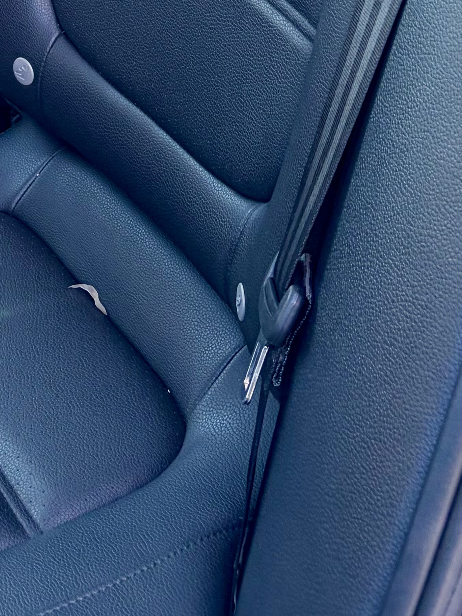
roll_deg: +6.6
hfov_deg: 17.7
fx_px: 1459
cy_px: -250
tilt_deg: -19.6
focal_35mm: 82
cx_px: 33
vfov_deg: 21.0
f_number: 1.6
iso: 125
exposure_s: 1/126
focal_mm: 5.96
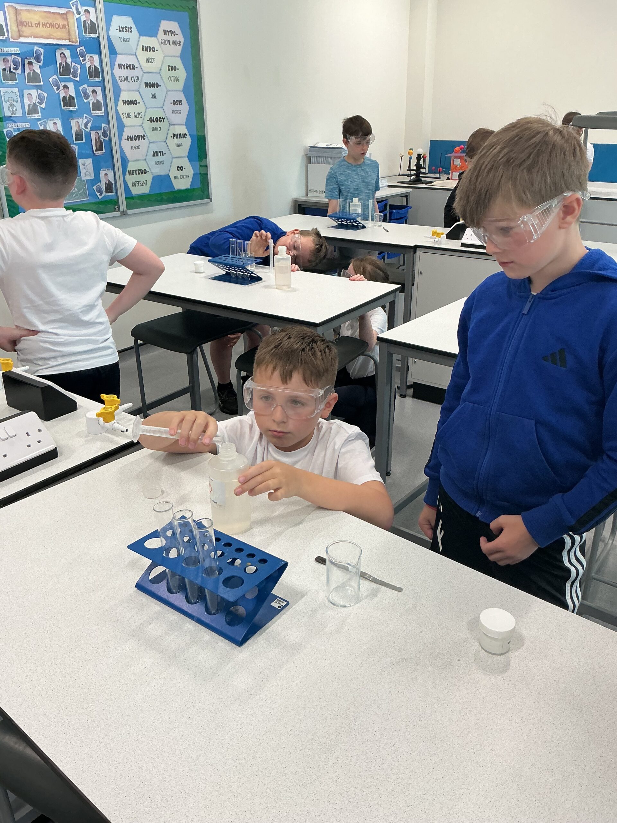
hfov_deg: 48.2
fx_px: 689
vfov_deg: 61.7
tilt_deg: -24.5
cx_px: 308
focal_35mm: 29
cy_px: 412
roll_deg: +1.2
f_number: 1.8
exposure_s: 1/120
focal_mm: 3
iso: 64
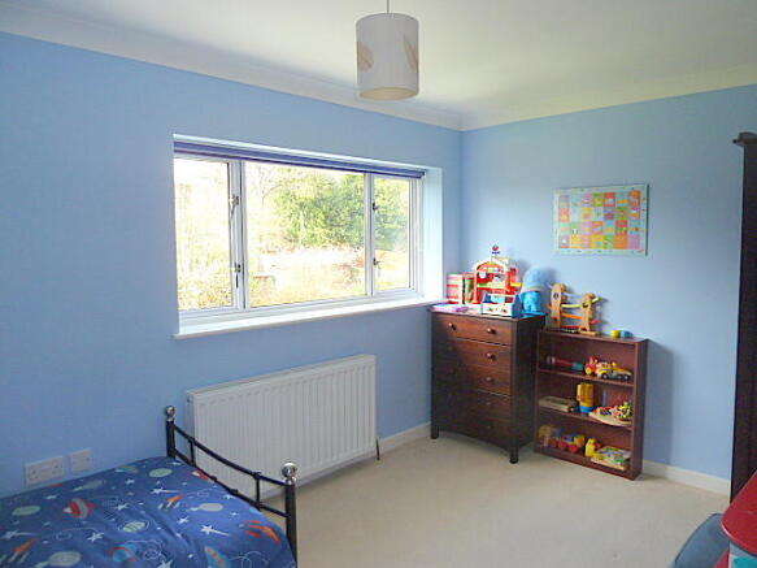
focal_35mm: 25
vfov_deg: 54.9
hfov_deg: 69.4
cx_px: 378
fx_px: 547
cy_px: 284
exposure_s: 1/50
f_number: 3.3
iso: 100
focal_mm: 4.1
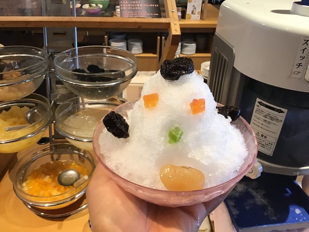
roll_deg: -1.7
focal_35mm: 31
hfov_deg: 58.4
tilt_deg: -33.2
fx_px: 277
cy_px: 116
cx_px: 154
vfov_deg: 45.4
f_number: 2.4
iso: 100
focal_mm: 3.3
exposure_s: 1/30
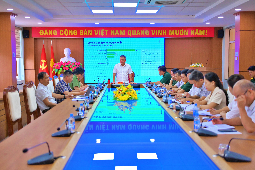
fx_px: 372
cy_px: 85
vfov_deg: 25.8
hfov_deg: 37.9
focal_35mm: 52
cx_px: 128
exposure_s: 1/800
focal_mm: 35
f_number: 1.8
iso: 1600
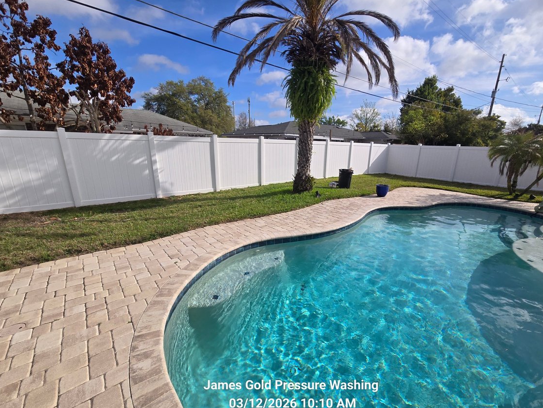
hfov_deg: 101.9
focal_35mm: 14
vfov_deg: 85.6
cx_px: 291
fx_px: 220
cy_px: 217
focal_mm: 2.2
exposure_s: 1/3100
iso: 50
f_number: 2.2
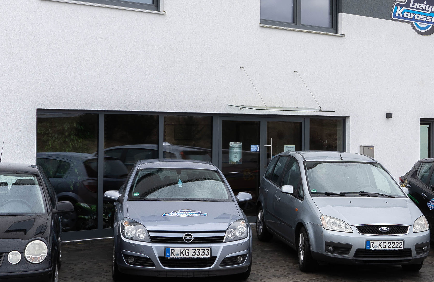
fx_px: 729
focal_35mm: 61
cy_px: 115
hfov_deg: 33.0
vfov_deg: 21.8
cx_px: 274
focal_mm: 24
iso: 100
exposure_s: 1/125
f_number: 8
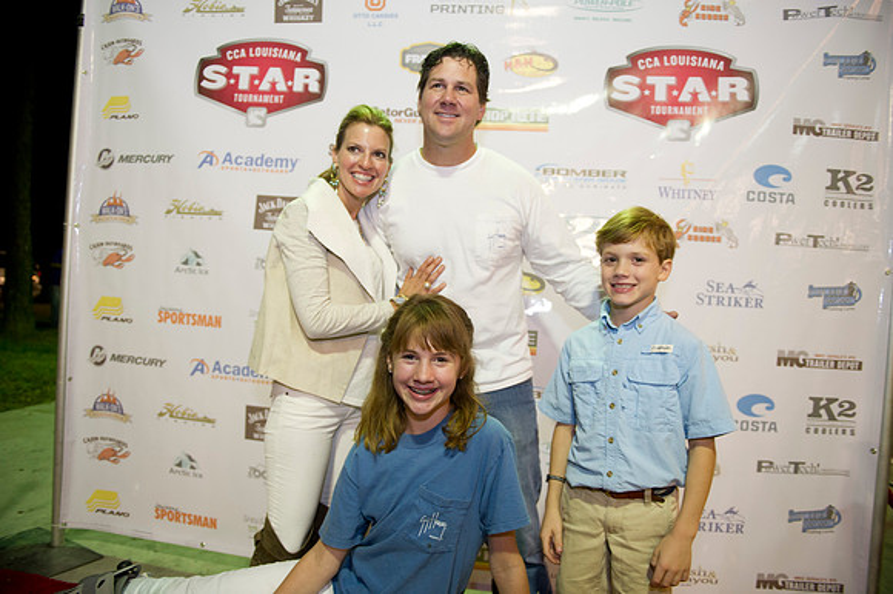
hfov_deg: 73.8
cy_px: 297
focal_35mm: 24
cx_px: 446
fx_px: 595
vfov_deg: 53.1
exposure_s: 1/60
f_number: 2.8
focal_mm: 24
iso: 1250
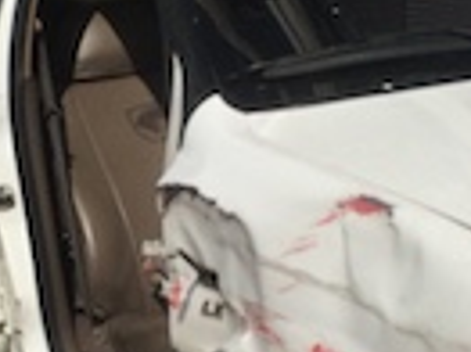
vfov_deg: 11.9
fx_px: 1686
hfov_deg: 15.8
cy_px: 212
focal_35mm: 124
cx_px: 108
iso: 40
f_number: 2.2
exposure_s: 1/6849
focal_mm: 4.15
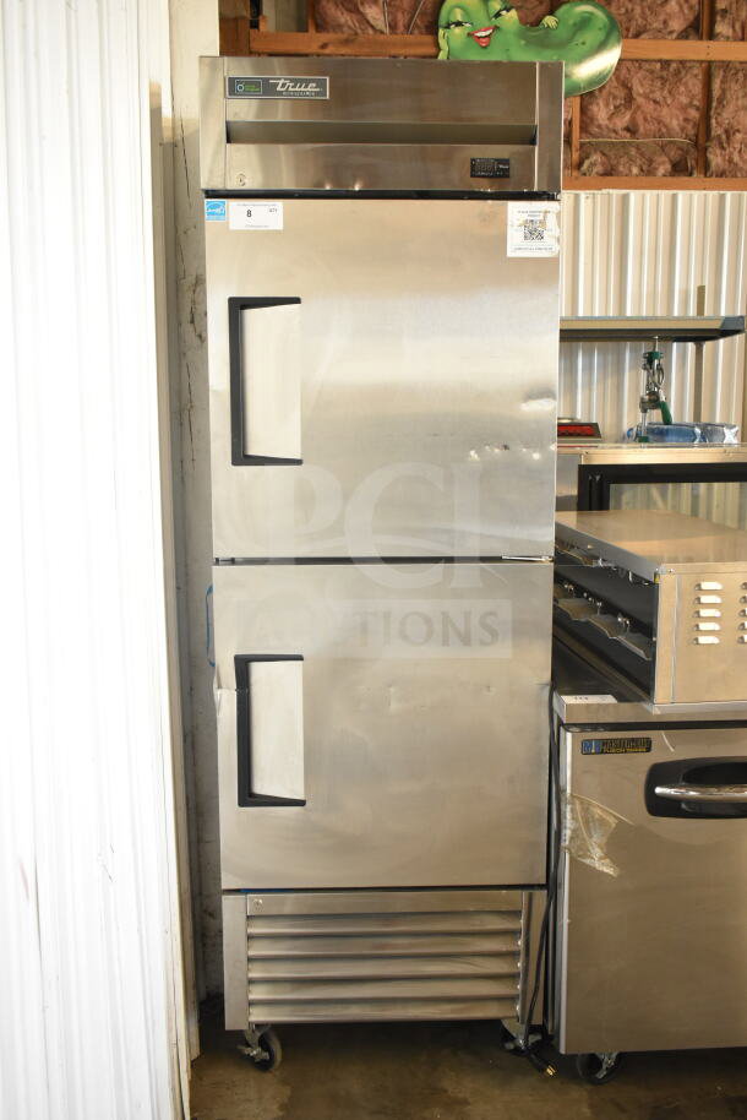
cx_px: 374
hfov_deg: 40.0
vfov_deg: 57.2
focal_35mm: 33
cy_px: 560
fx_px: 1026
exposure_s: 1/60
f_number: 4
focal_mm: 22
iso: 1600
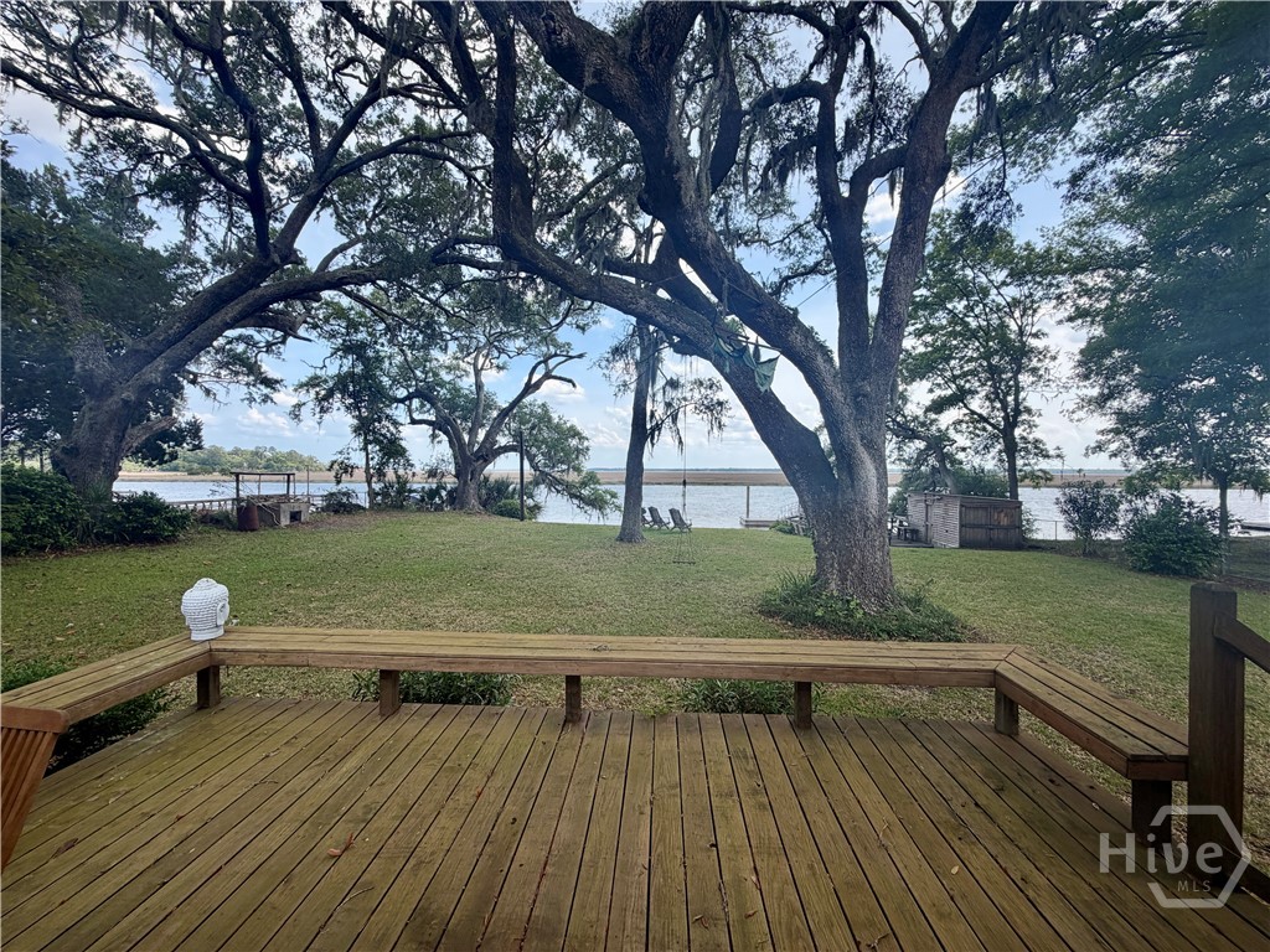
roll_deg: +0.0
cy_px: 476
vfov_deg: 85.7
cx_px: 635
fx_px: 514
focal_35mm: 14
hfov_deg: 102.1
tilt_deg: -1.1
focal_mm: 2.22
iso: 40
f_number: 2.2
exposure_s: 1/545
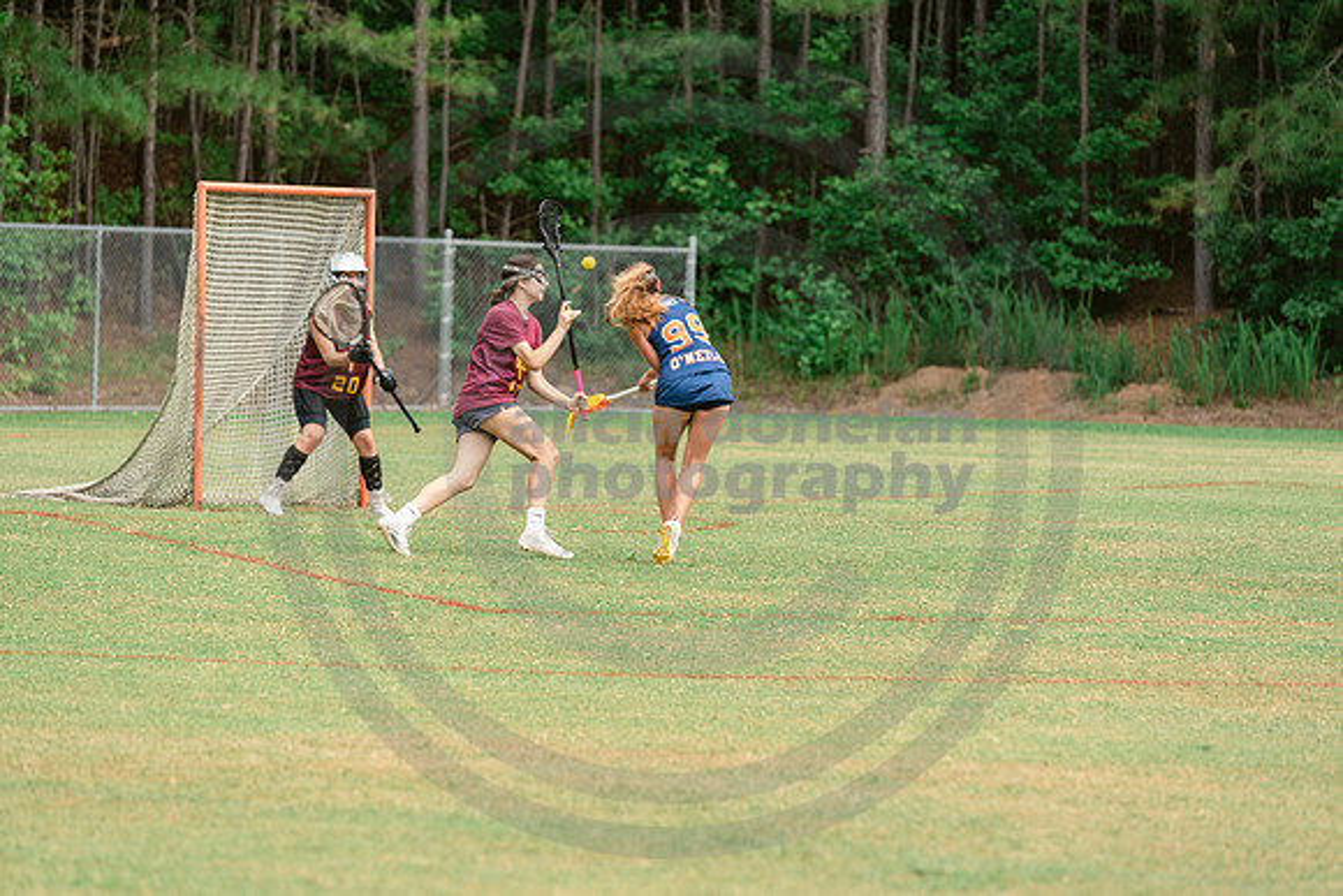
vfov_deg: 7.6
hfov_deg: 11.4
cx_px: 672
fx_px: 6716
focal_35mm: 180
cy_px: 448
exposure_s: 1/1000
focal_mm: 180
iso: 250
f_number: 4
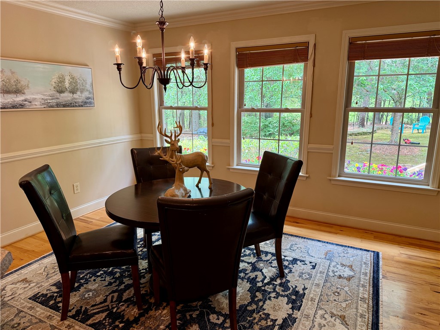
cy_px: 165
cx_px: 220
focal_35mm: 24
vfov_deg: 56.8
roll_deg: +0.4
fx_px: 305
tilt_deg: -13.9
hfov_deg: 71.6
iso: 160
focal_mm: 6.76
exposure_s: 1/120
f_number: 1.78
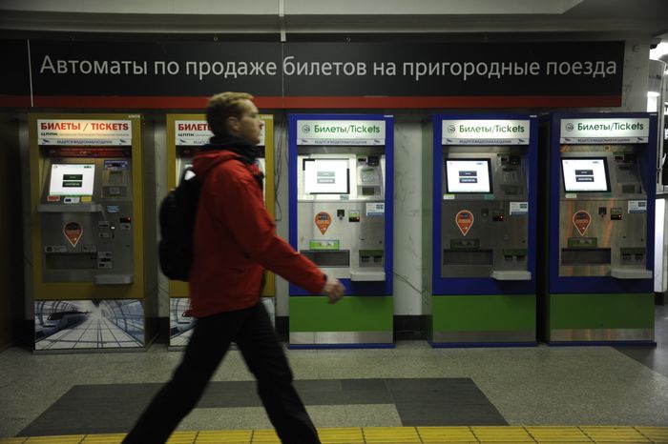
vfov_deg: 33.4
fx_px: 742
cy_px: 222
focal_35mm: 40
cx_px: 334
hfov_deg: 48.5
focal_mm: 40
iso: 1000
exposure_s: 1/100
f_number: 4
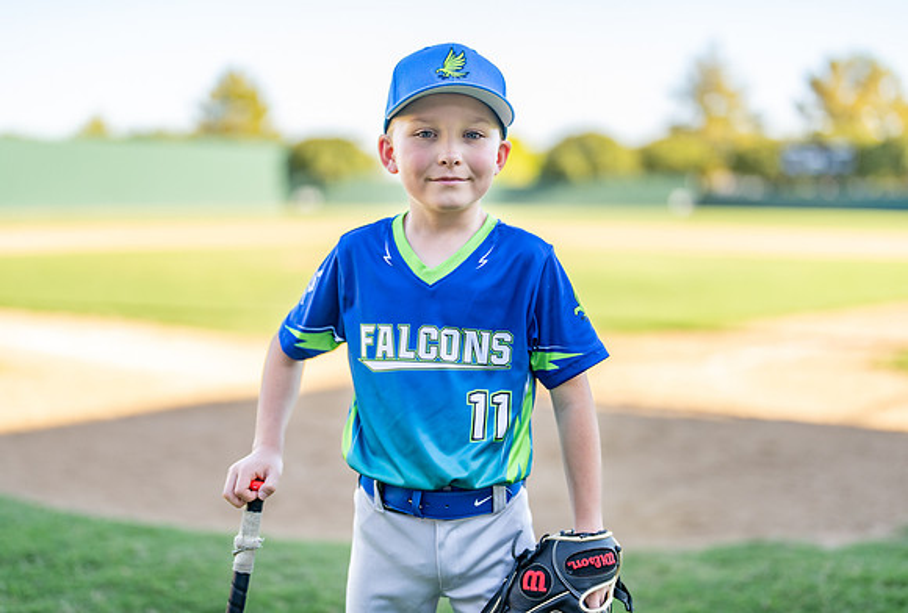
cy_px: 306
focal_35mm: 52
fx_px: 1322
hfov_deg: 37.9
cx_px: 469
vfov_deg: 26.1
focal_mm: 50
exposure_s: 1/1250
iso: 100
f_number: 1.2
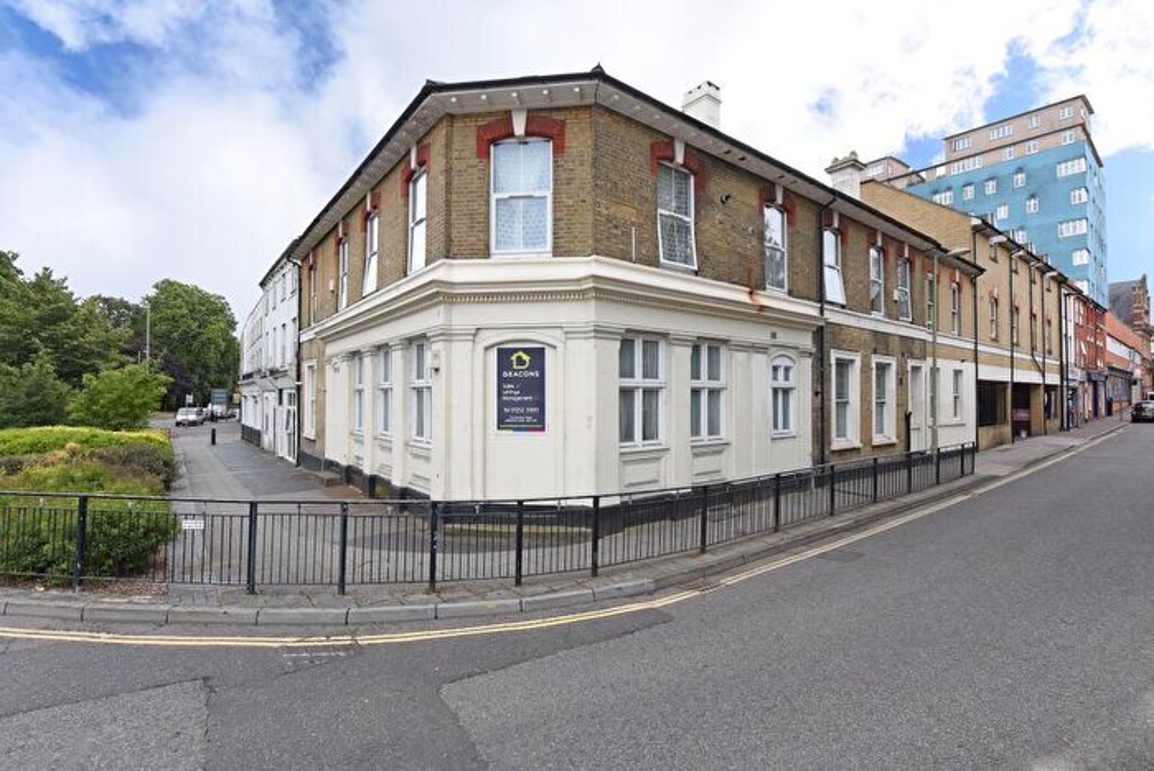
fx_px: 545
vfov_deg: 70.5
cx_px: 577
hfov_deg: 93.2
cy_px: 386
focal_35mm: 17
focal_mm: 17
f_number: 7.1
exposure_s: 1/500
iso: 500
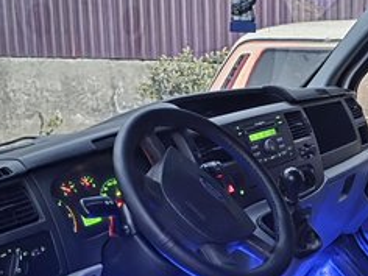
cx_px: 262
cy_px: 184
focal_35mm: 39
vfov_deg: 36.4
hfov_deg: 46.6
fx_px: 415
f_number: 1.7
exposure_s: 1/16.7
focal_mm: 6.3
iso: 2500
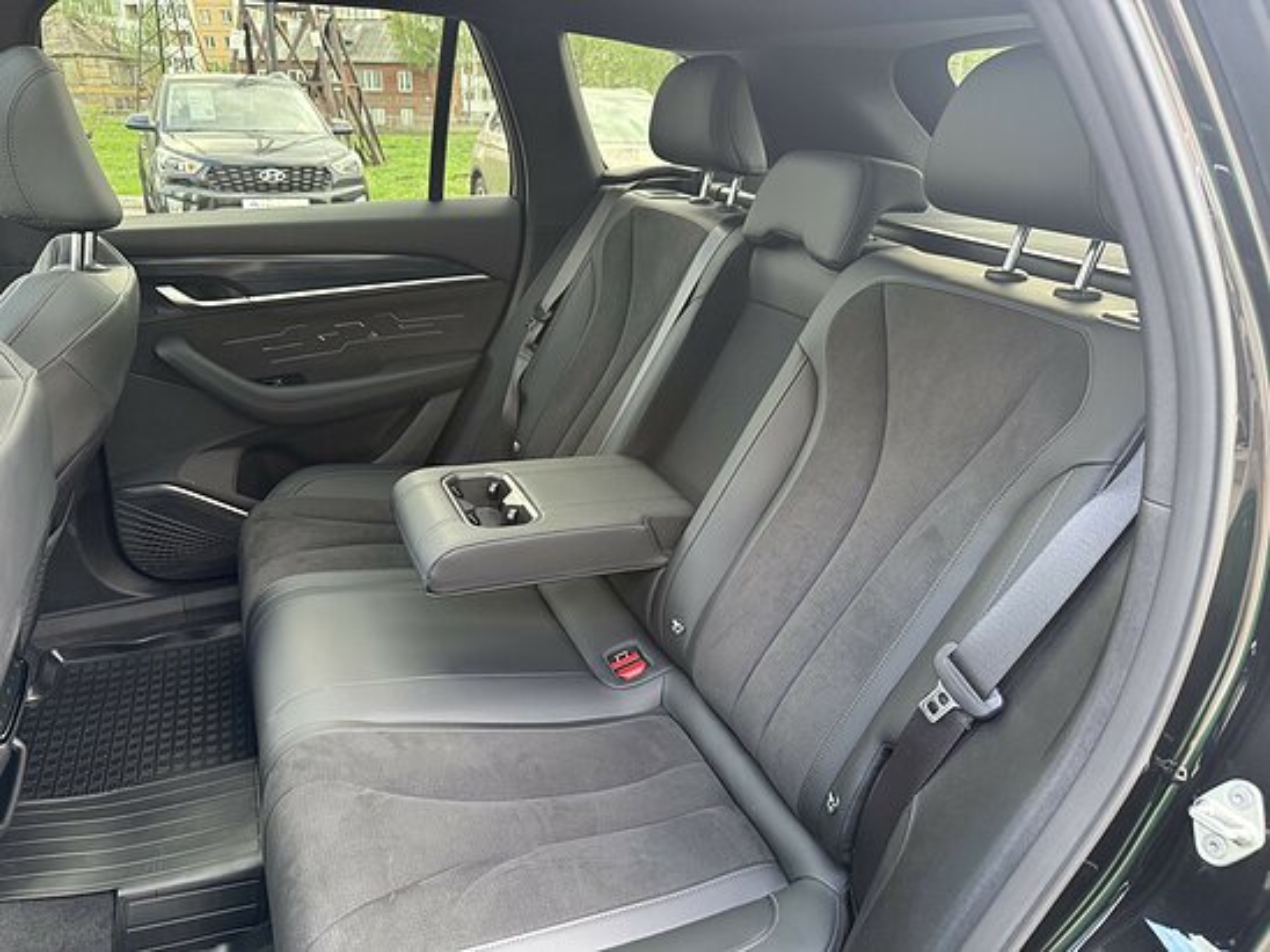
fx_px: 881
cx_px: 635
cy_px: 476
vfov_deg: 56.8
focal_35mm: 24
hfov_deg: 71.6
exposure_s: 1/72
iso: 200
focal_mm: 6.76
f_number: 1.78
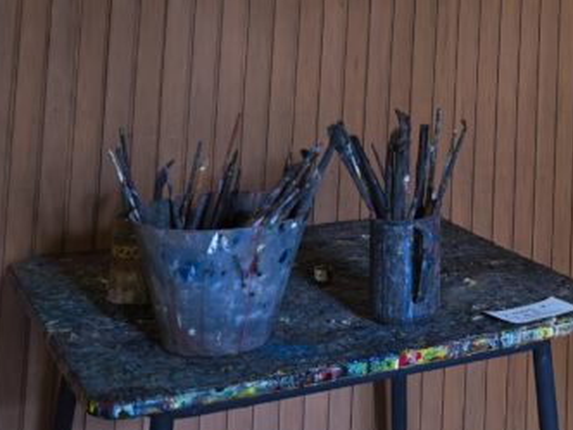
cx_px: 677
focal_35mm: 74
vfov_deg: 17.9
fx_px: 1225
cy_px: -206
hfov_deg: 24.1
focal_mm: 6.55
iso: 1600
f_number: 1.6
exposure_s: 1/14
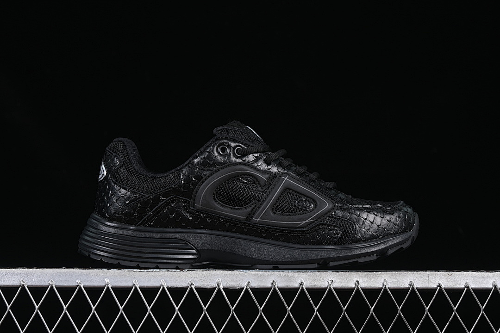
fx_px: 1042
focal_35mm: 75
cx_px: 250
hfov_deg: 27.0
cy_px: 166
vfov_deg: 18.2
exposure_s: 1/50
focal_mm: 50
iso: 160
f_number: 6.3
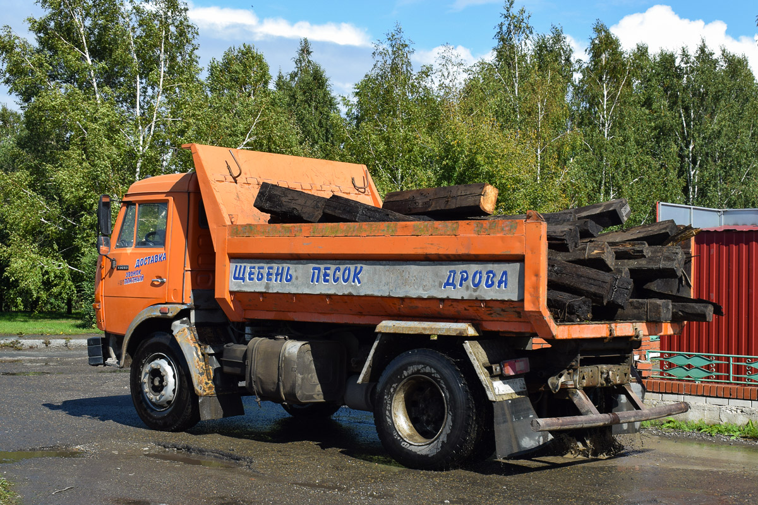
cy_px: 252
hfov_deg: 41.1
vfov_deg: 28.1
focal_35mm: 48
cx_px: 379
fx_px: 1011
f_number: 9
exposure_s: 1/320
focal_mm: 32
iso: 200
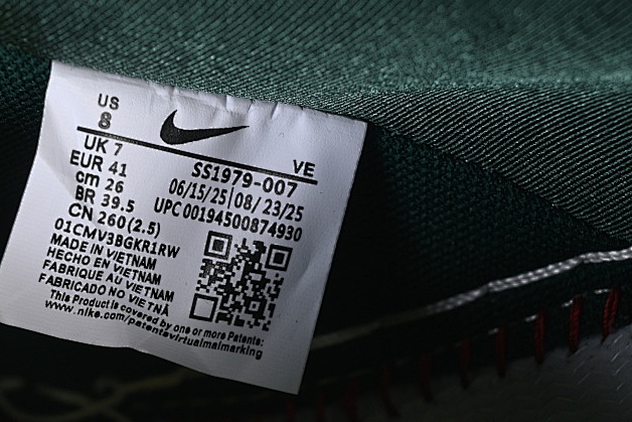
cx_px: 207
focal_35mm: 129
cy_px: 245
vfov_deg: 10.6
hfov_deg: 15.8
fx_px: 2265
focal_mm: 50
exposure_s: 1/80
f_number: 7.1
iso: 160
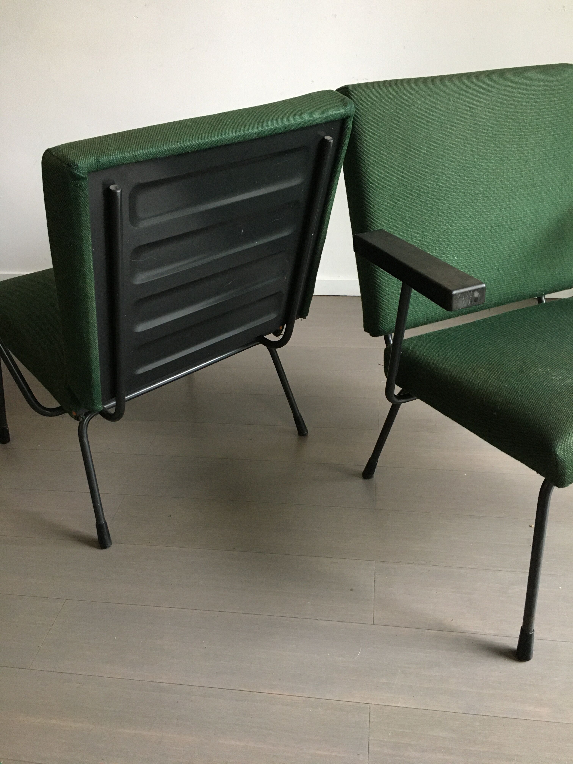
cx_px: 286
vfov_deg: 61.7
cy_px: 382
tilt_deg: -31.8
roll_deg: +2.6
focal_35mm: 29
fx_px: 640
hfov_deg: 48.2
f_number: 2.2
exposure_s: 1/33
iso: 200
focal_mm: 4.15
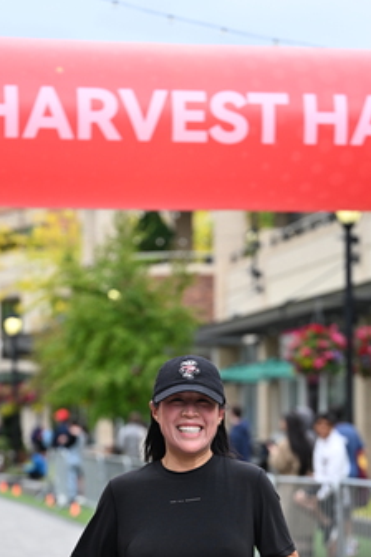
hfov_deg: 11.6
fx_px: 1824
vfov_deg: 17.2
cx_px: 210
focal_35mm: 118
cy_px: 451
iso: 640
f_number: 2.8
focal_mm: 72
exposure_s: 1/2000
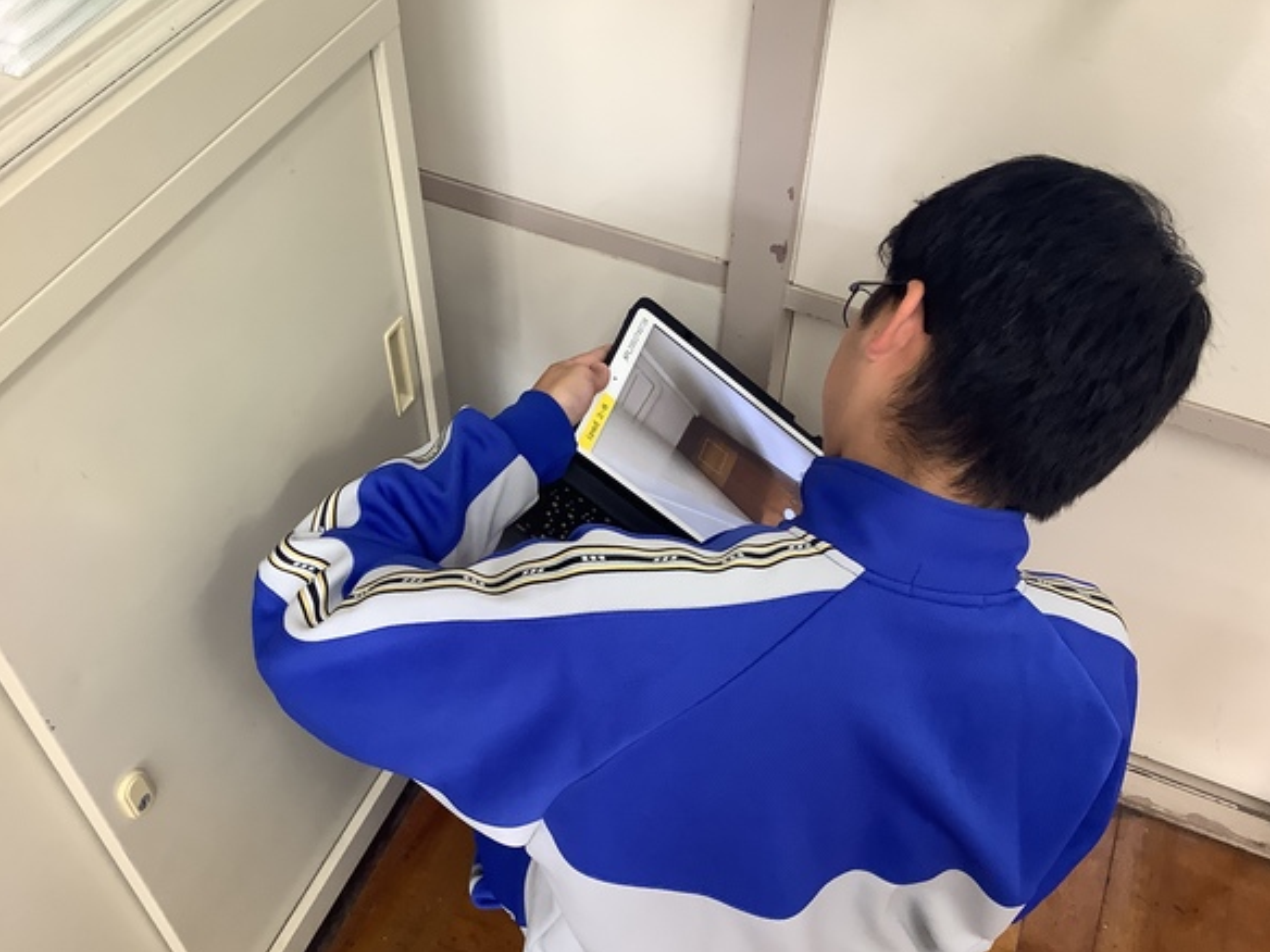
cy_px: 443
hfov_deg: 53.9
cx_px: 692
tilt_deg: -47.2
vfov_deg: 41.8
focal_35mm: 34
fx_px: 1247
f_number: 2.4
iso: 125
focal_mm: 3.3
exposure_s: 1/60
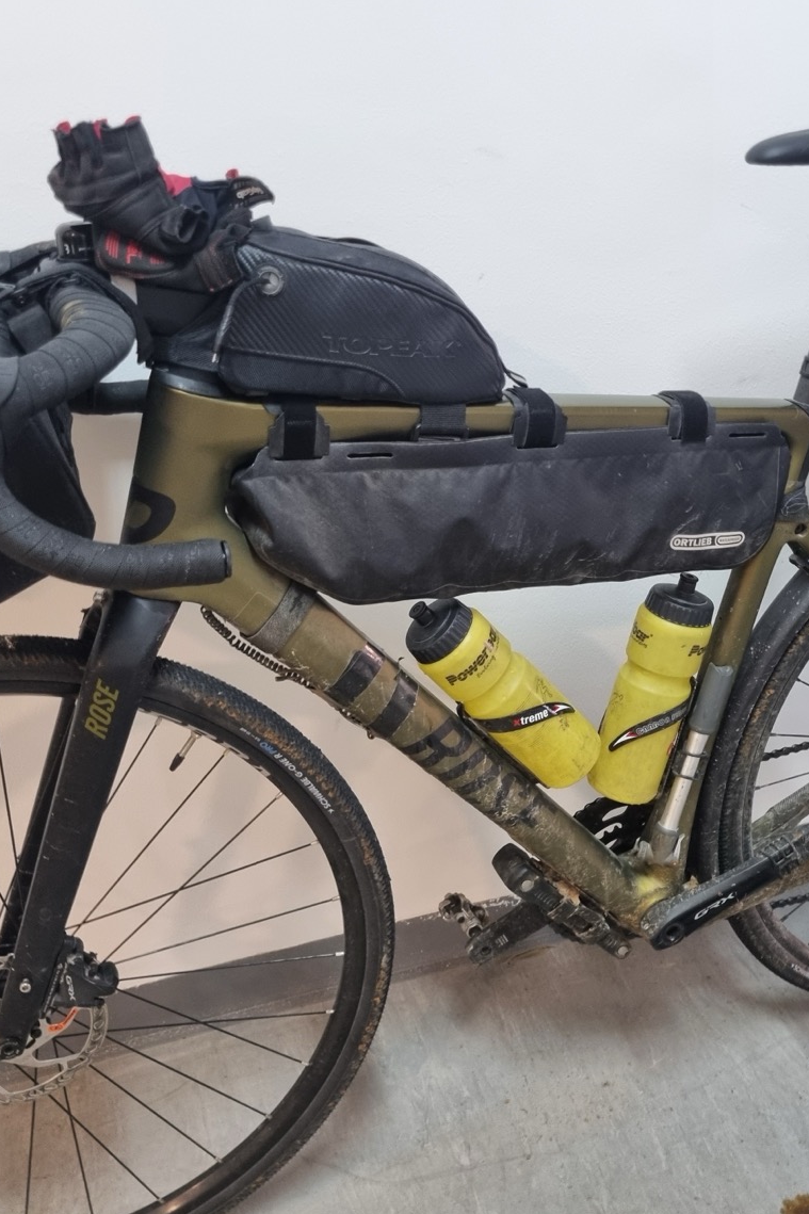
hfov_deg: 34.9
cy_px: 630
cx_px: 500
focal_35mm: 38
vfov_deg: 50.7
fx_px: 1281
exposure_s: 1/50
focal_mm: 5.4
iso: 320
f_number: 1.8
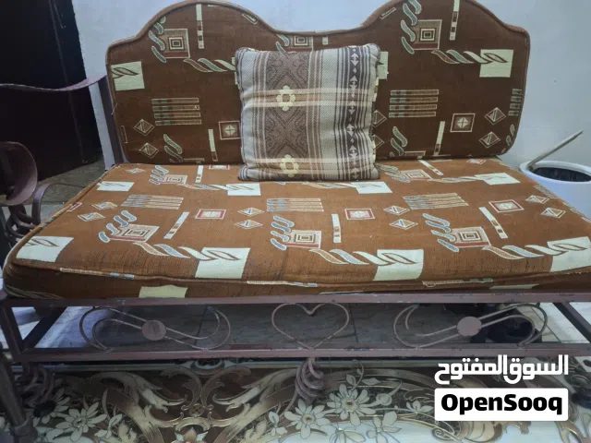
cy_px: 222
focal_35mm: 23
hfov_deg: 73.9
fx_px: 393
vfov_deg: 58.9
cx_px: 296
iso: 400
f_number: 1.8
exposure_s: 1/25
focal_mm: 5.54
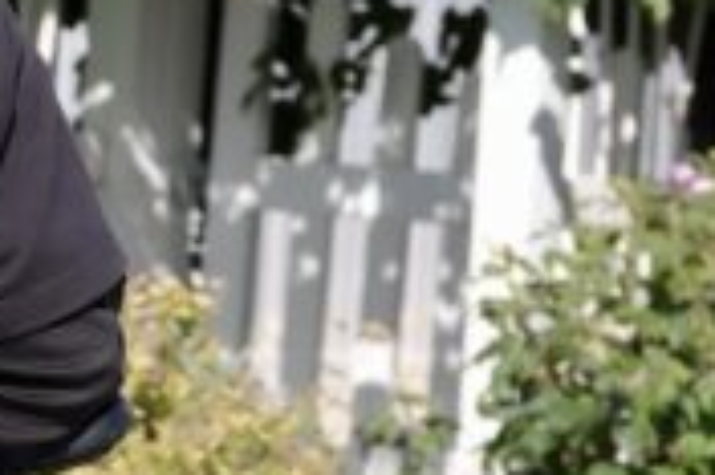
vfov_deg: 2.8
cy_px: 282
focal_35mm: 486
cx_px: -483
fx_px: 9643
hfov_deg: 4.2
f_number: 5.6
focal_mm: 71.5
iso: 400
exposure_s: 1/1250
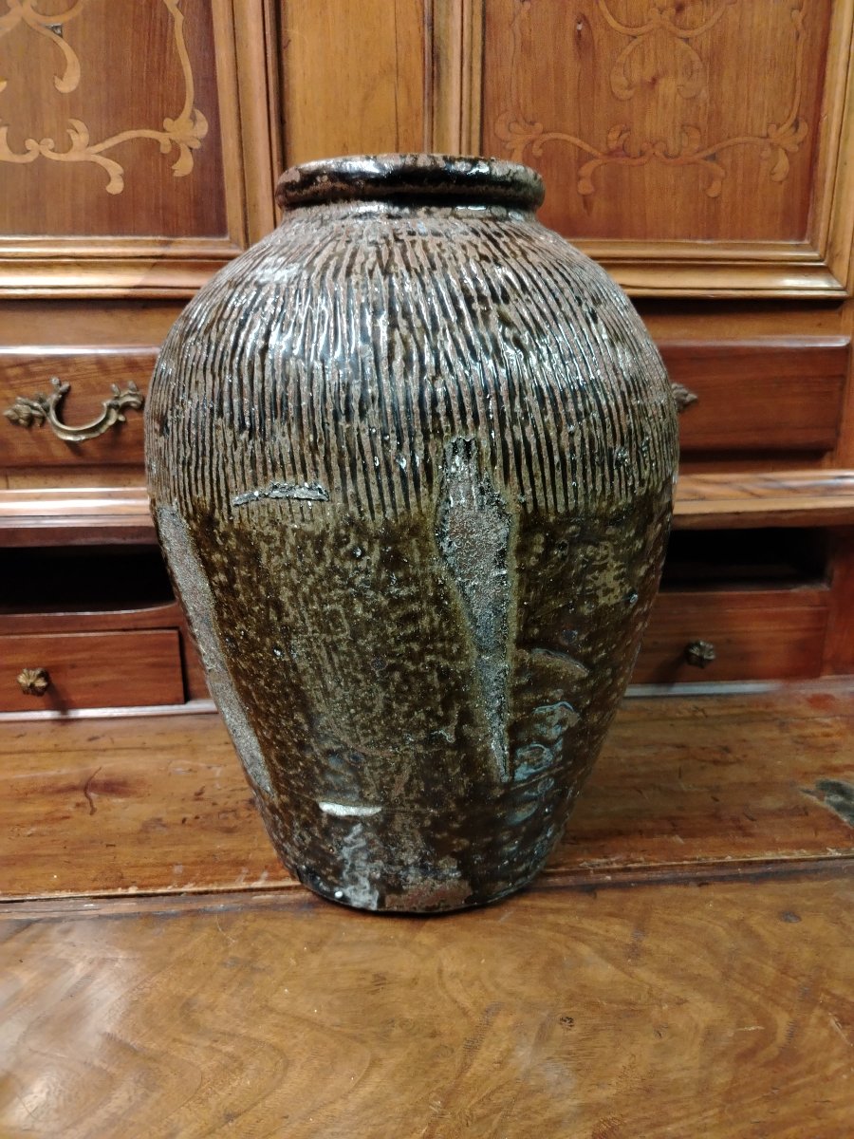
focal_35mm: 24
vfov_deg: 71.6
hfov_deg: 56.8
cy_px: 570
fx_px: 789
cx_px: 427
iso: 2494
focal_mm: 5.25
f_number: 1.75
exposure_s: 1/25
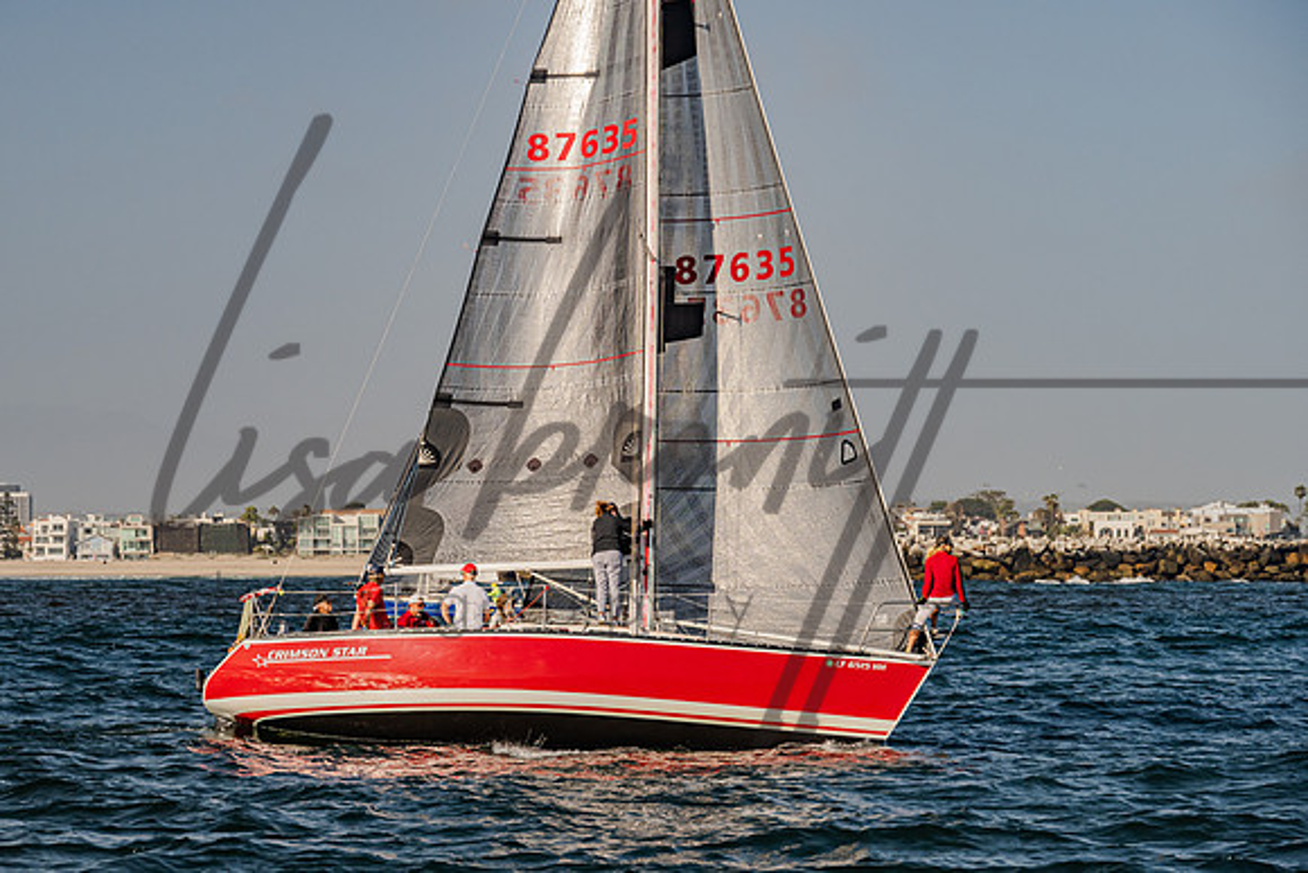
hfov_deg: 15.9
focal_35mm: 129
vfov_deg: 10.6
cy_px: 447
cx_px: 600
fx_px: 4695
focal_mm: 110
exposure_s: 1/2000
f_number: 6.3
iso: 400
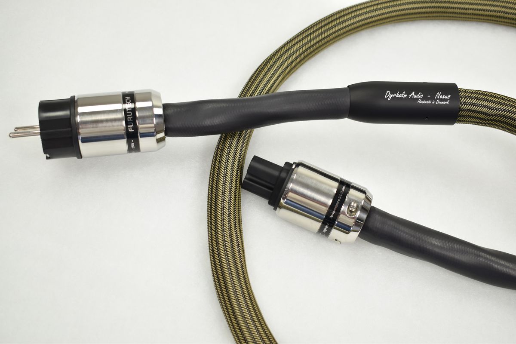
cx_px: 258
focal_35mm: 46
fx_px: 666
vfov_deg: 28.9
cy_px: 172
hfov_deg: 42.3
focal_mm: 31
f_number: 4.2
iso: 125
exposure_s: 1/50
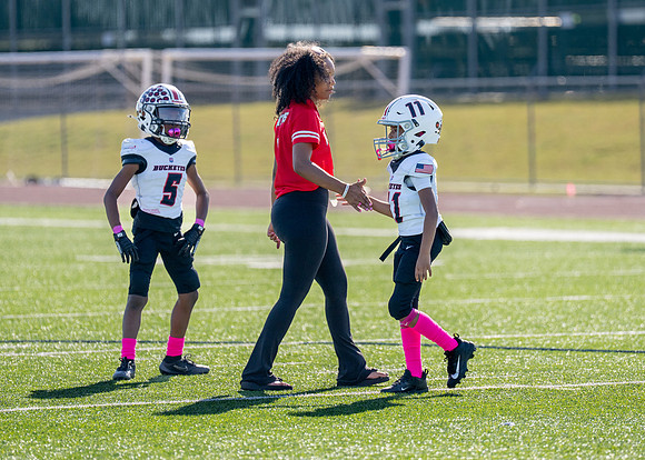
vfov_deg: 5.1
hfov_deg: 7.1
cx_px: 385
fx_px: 5178
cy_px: 200
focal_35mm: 283
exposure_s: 1/4000
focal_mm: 200
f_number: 2.8
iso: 320
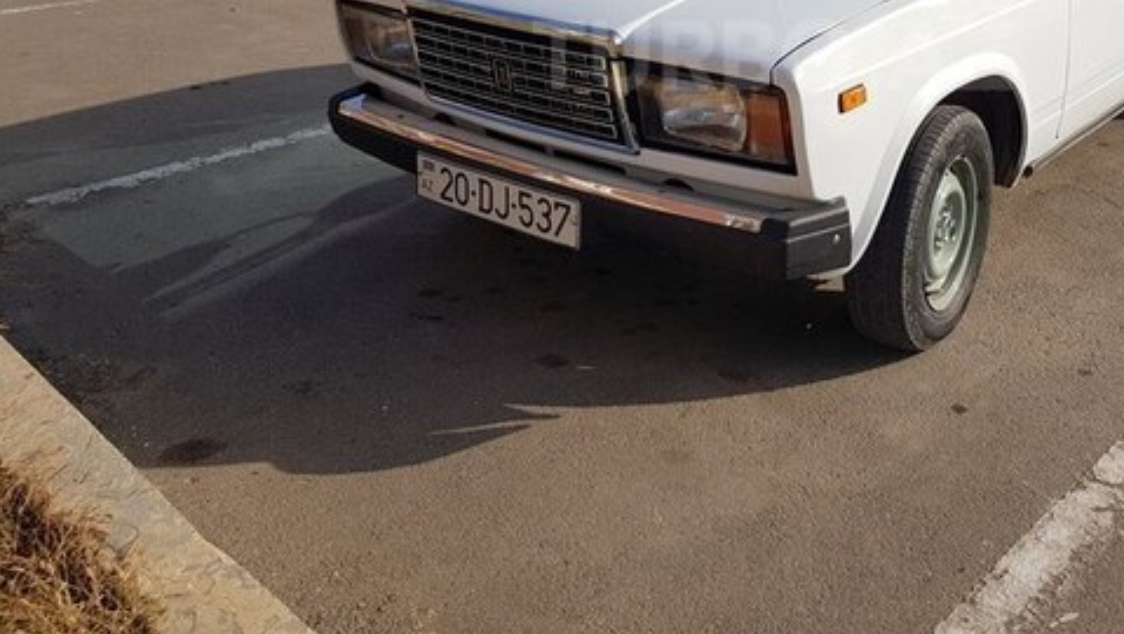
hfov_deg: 50.4
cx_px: 772
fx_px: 1163
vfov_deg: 29.2
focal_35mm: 39
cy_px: 55
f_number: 1.7
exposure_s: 1/2408
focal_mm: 4.2
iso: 40
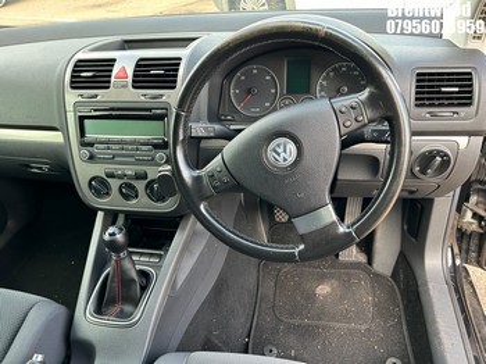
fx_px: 365
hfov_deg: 67.3
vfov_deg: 53.0
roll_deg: +6.7
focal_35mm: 26
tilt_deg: -35.6
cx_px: 243
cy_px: 182
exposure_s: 1/116
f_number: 1.5
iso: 125
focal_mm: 5.7
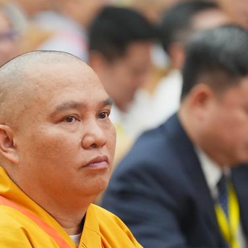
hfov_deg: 3.3
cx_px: -4
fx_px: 4353
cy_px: 207
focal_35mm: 537
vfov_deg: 3.3
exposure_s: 1/200
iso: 3200
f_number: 2.8
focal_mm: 200
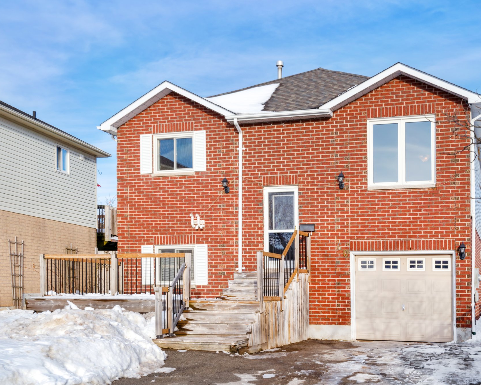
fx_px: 555
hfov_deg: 46.8
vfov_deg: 38.2
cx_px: 254
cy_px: 191
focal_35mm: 39
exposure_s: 1/125
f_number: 8
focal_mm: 34
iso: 100
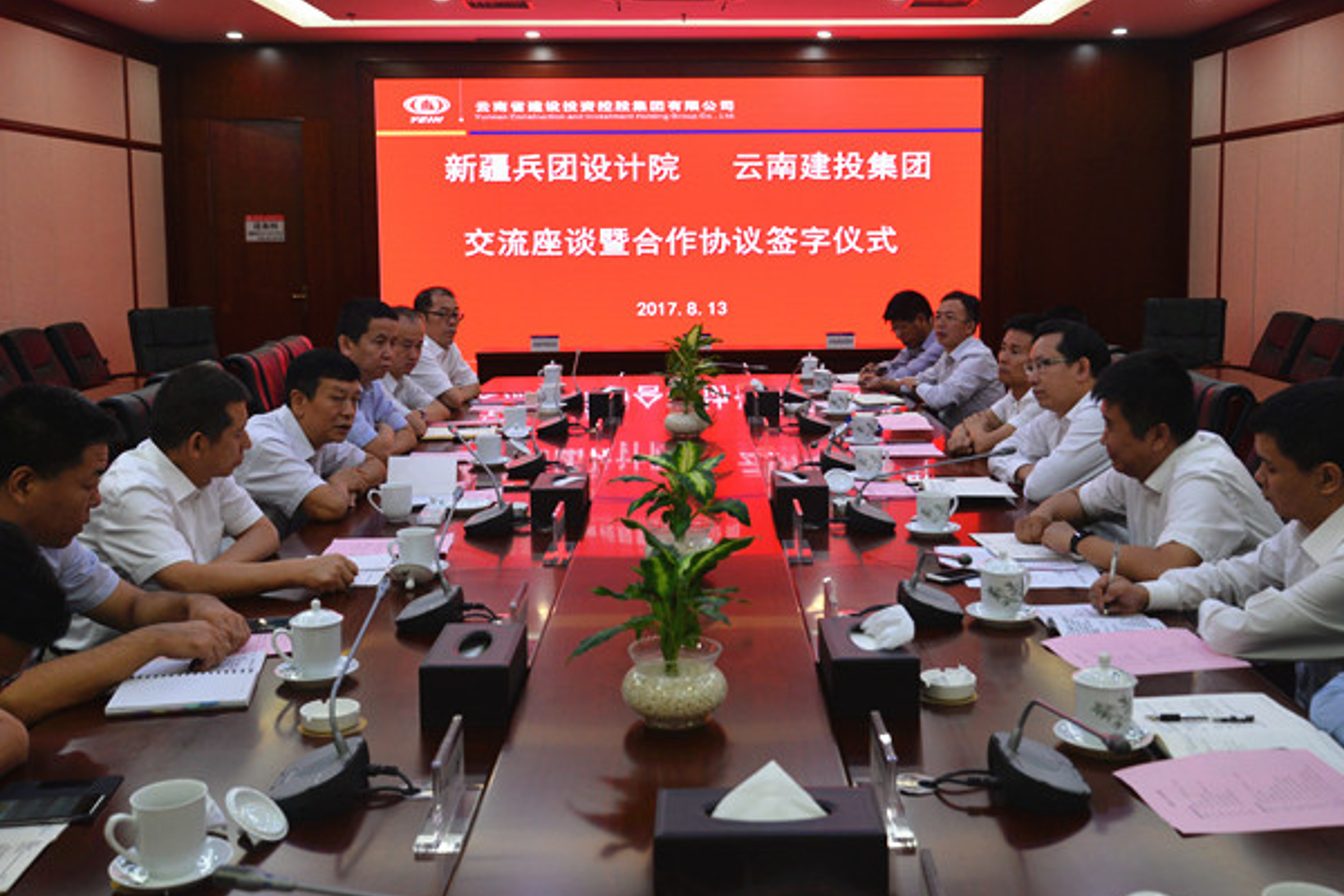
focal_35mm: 40
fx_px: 1493
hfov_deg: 48.4
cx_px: 715
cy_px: 356
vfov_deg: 33.3
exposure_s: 1/160
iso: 1250
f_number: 6.3
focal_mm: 32
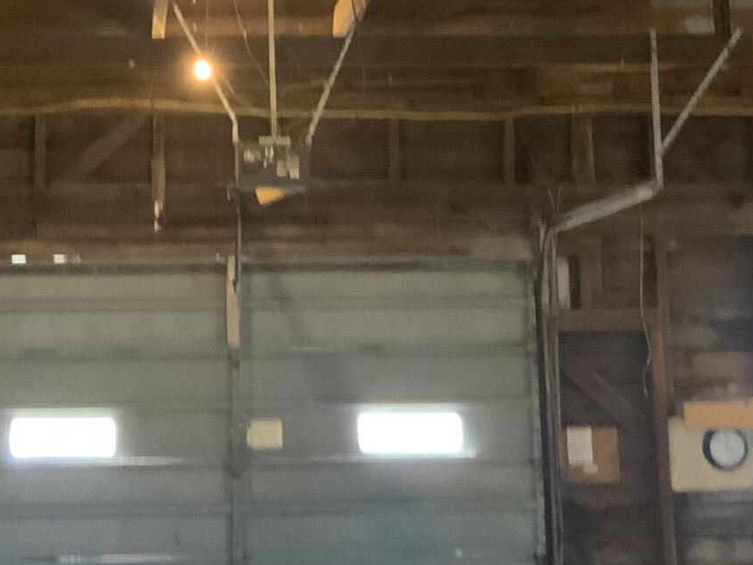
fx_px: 2219
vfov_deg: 14.2
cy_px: -40
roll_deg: +0.7
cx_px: 261
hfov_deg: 19.2
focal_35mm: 102
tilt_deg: +13.4
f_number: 1.8
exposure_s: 1/40
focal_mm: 3
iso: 320
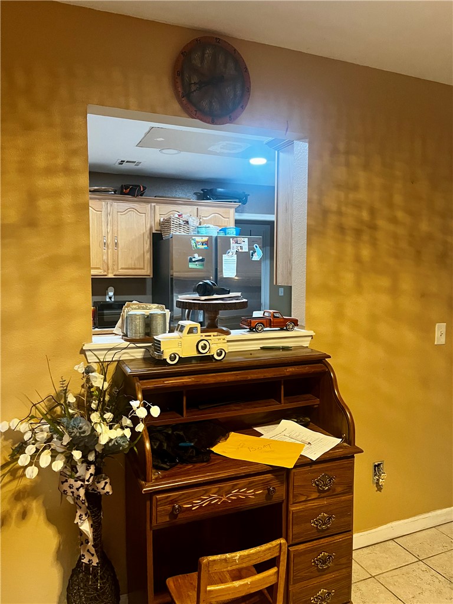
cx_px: 226
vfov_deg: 67.3
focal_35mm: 26
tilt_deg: -3.0
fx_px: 454
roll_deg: -0.2
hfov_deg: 53.1
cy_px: 302
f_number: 1.6
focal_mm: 5.1
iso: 400
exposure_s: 1/60
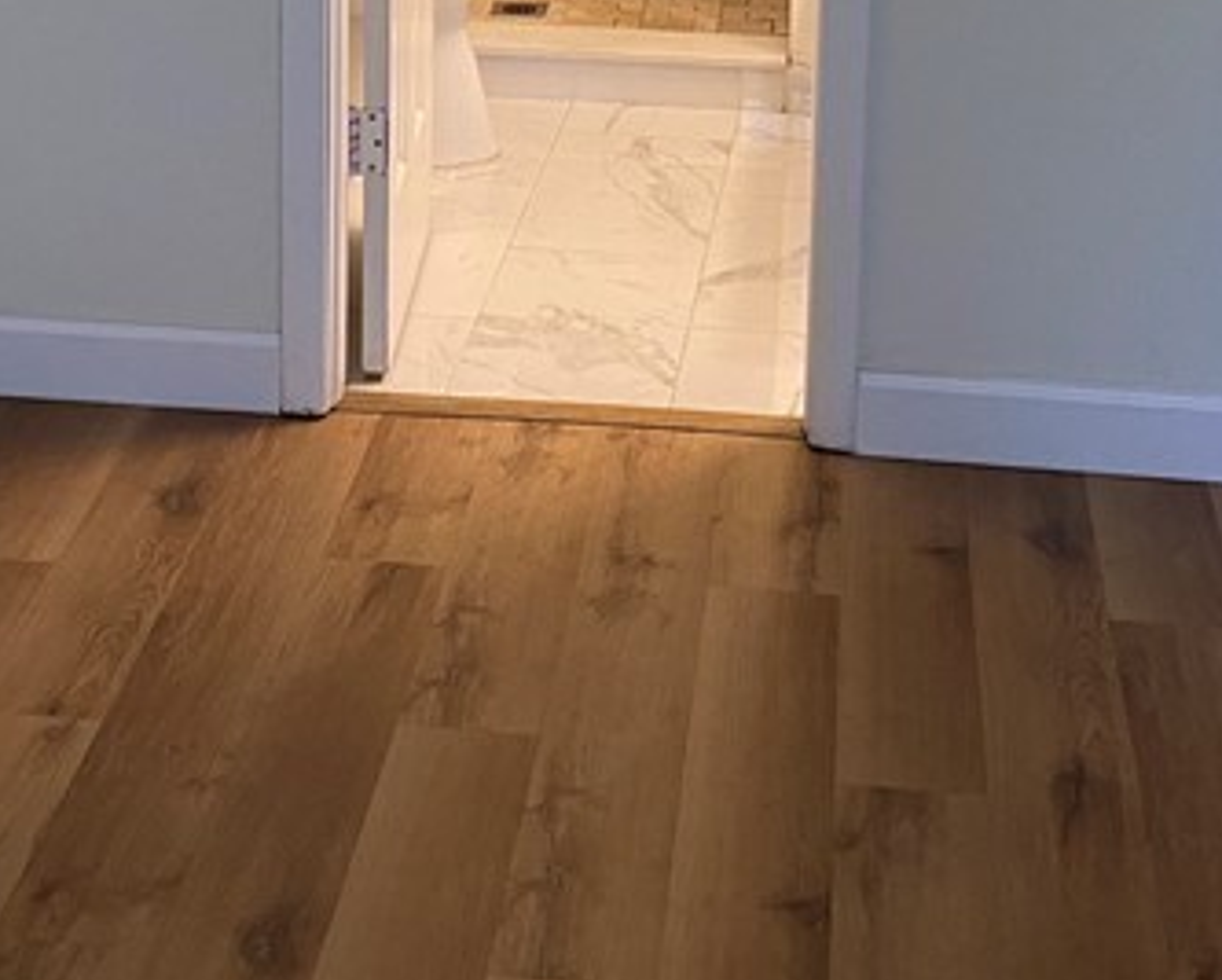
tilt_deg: -13.2
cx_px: 517
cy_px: -136
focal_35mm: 78
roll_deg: -1.4
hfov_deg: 24.4
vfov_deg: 18.8
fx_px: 2823
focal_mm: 4.25
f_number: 1.8
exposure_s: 1/60
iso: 125
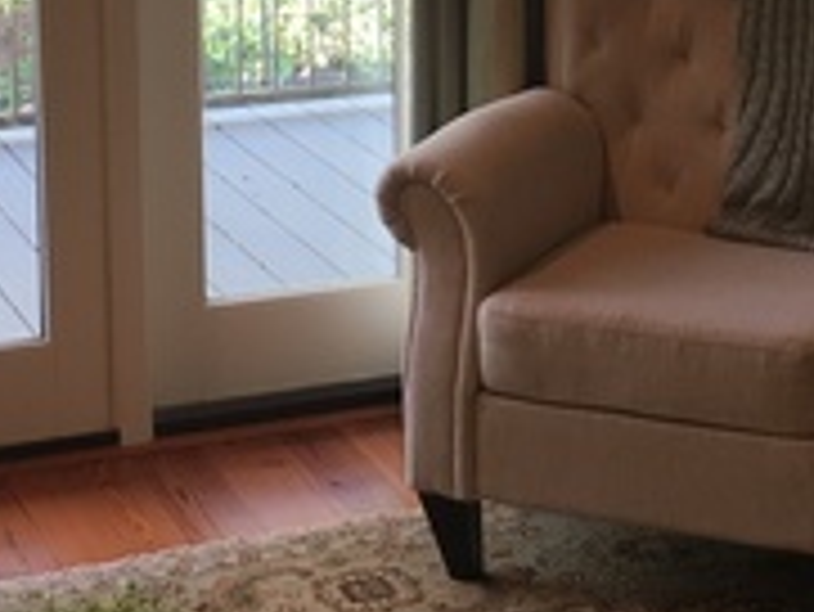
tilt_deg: -9.4
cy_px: -76
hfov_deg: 18.4
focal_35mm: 107
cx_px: 380
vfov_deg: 13.5
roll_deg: +0.6
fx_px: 2518
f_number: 2.2
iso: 25
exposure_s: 1/40
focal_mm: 4.15
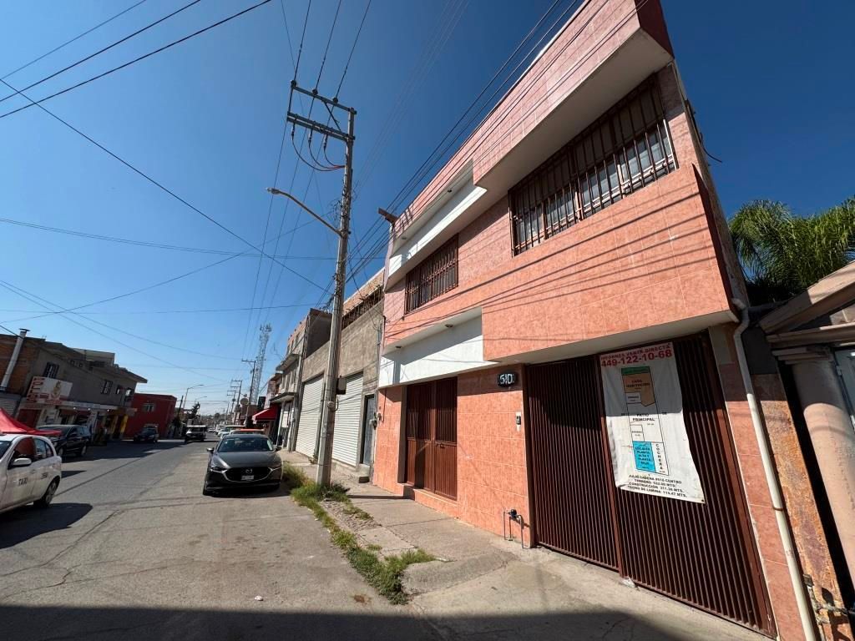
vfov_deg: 85.7
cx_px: 428
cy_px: 320
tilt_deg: +16.8
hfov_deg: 102.1
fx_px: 346
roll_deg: -2.4
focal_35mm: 14
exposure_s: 1/3546
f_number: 2.2
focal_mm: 2.22
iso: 50
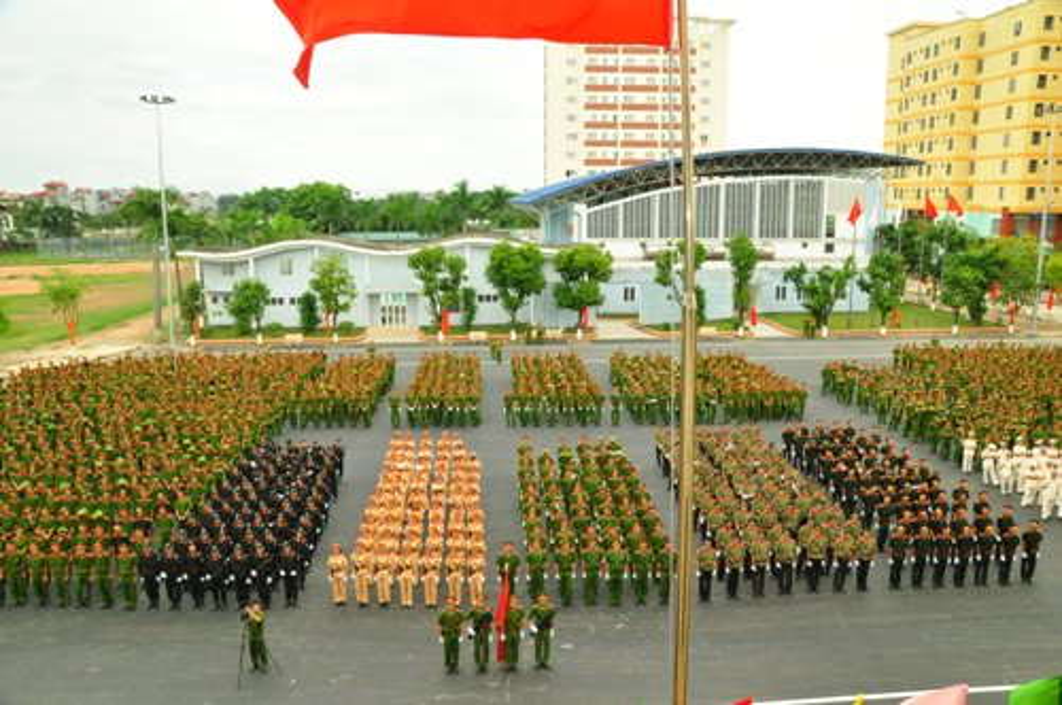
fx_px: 795
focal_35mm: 27
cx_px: 531
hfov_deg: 67.4
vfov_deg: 47.8
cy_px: 352
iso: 1600
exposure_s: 1/200
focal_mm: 18
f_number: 10
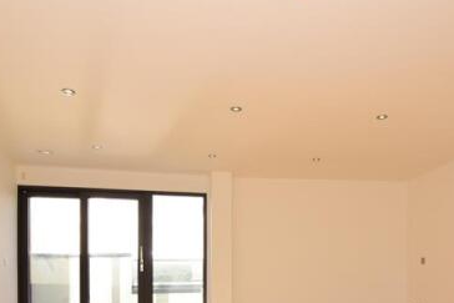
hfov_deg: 67.1
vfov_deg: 44.5
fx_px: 341
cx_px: 258
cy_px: 261
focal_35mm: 27
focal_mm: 10
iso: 500
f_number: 13
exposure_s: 1/200
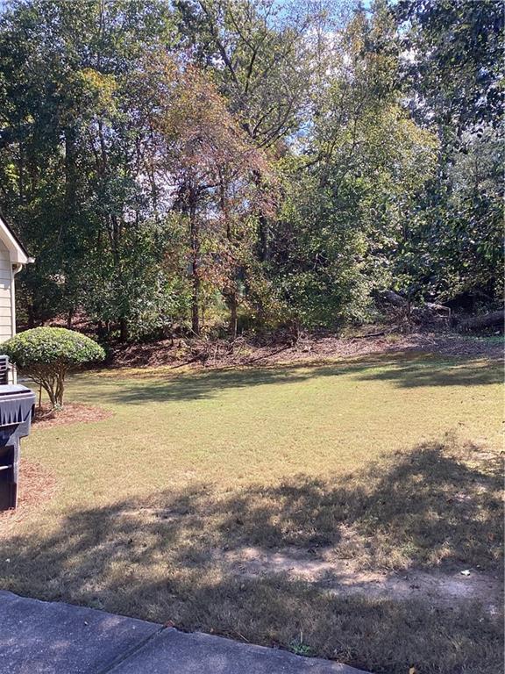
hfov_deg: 45.4
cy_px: 337
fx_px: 603
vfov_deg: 58.4
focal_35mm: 31
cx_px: 252
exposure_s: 1/261
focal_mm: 3.3
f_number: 2.4
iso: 25
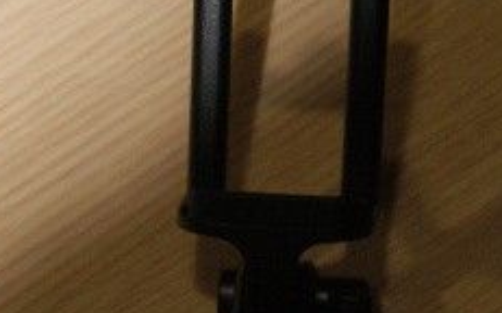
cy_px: 373
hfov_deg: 11.0
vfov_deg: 6.8
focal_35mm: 190
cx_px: 263
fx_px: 2603
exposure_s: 1/60
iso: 400
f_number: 5.6
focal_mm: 45
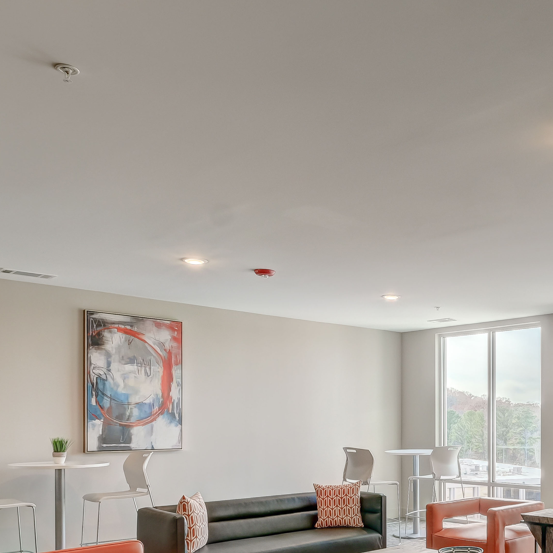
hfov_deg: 43.3
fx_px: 633
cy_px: 405
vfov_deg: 45.8
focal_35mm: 35
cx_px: 493
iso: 160
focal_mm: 10
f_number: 10
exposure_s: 1/15
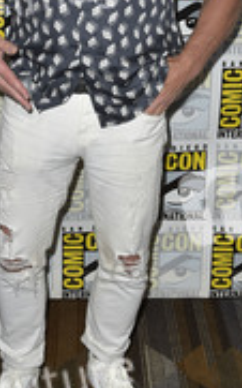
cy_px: 88
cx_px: 95
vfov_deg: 28.8
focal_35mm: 70
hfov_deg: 18.6
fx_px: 739
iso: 250
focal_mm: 31
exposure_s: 1/250
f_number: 6.3
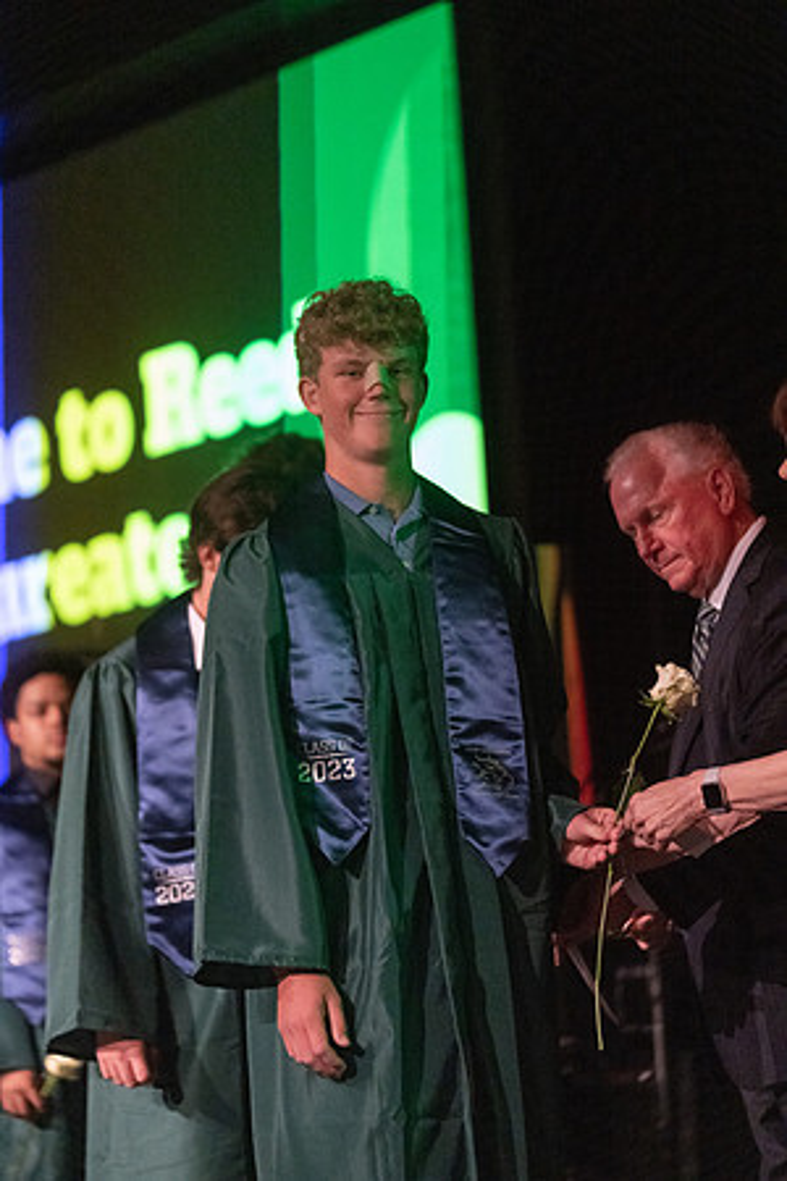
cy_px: 590
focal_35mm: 131
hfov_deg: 10.5
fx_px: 4295
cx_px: 394
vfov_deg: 15.6
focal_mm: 131
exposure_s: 1/1000
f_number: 2.8
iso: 16000
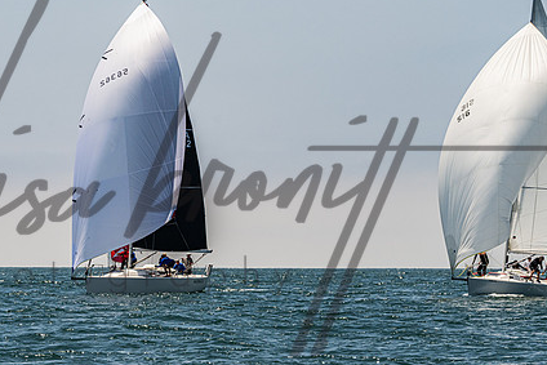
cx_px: 176
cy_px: 135
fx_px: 3496
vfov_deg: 6.0
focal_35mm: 230
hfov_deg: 8.9
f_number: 8
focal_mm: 140
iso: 500
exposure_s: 1/3200
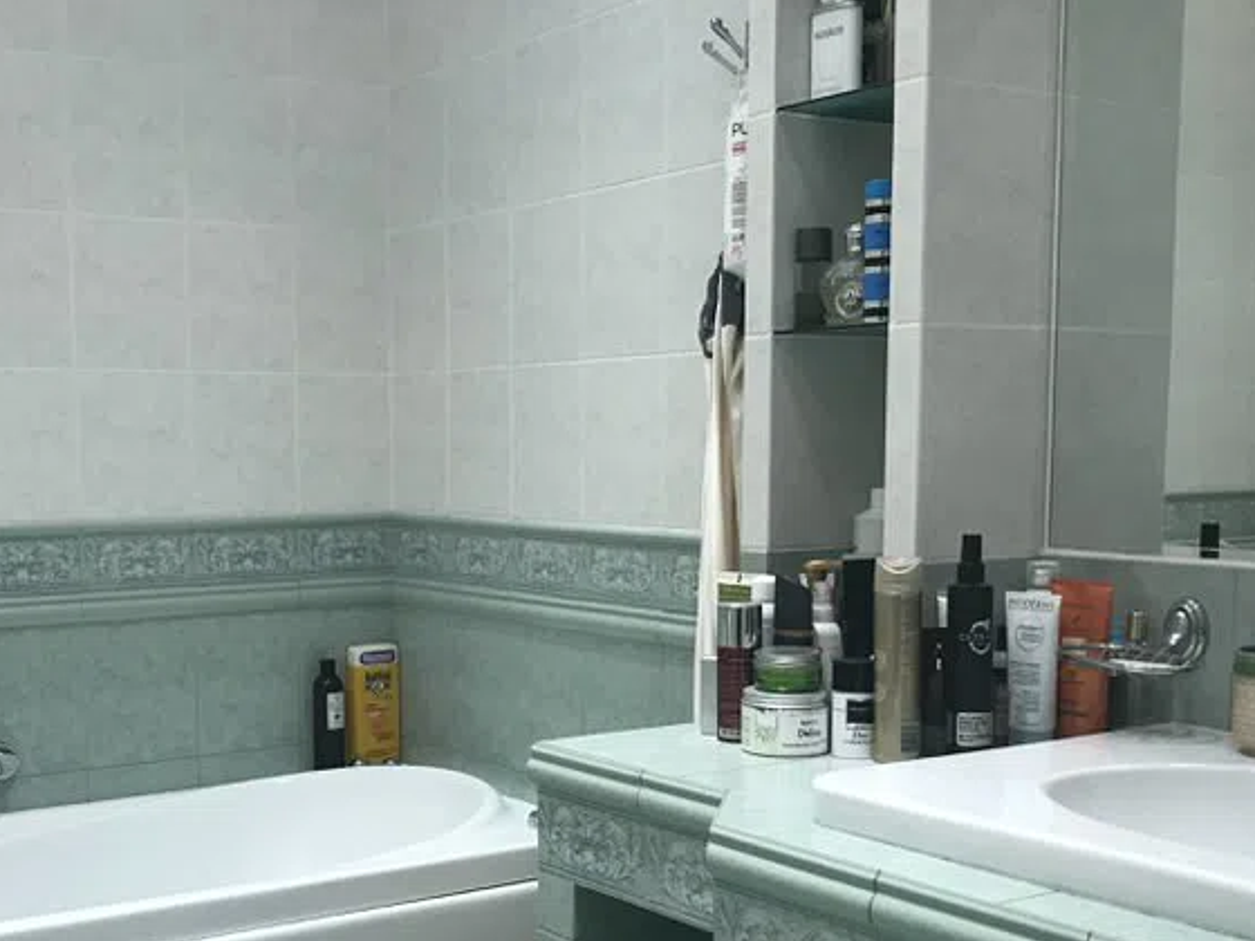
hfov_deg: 39.3
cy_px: 627
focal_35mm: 48
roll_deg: +1.8
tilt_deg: -5.6
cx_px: 453
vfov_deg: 30.0
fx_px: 1740
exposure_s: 1/25
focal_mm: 3.99
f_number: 1.8
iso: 40
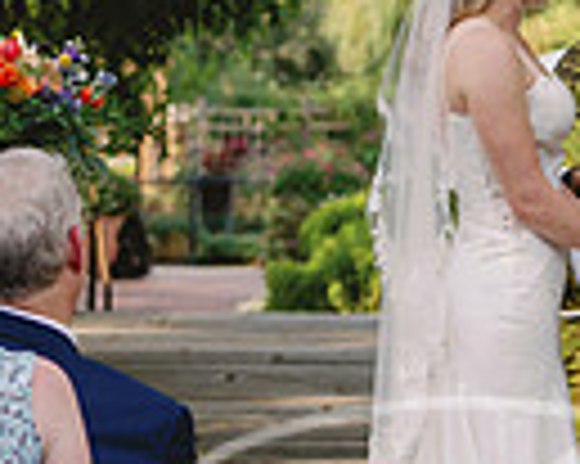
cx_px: 616
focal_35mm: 296
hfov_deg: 6.5
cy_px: 65
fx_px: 5077
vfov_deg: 5.2
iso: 200
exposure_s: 1/320
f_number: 3.5
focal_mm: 70
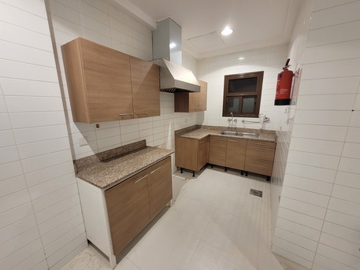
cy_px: 135
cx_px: 180
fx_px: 135
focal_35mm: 13
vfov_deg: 89.9
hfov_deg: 106.2
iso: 125
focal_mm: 1.74
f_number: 2.2
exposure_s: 1/50
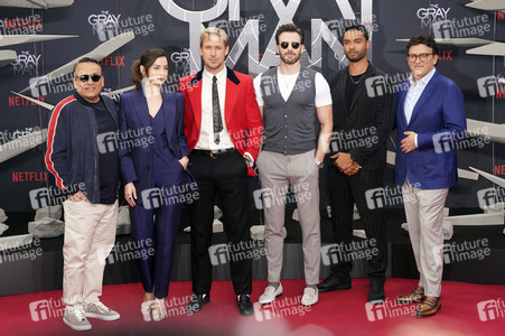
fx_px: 883
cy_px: 168
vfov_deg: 21.5
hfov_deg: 31.9
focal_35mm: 63
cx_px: 252
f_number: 8
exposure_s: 1/160
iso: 320
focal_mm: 63
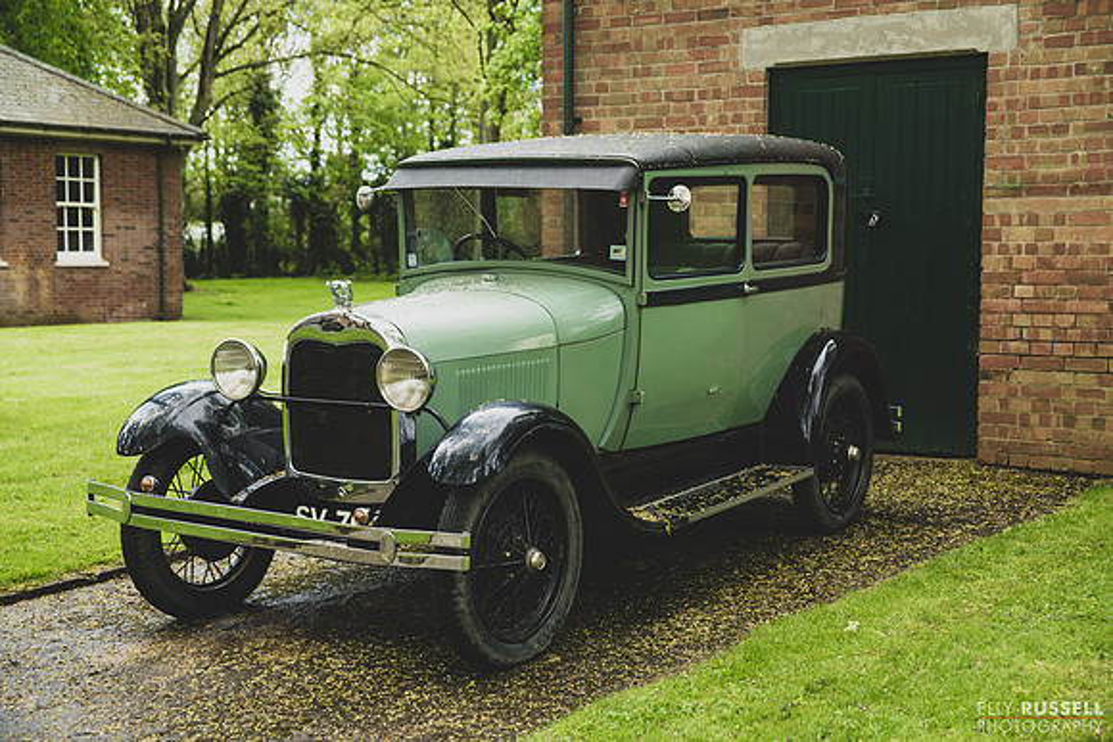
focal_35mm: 56
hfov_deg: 35.6
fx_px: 1732
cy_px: 371
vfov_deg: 24.2
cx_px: 556
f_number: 4.5
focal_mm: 56
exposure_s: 1/250
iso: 200
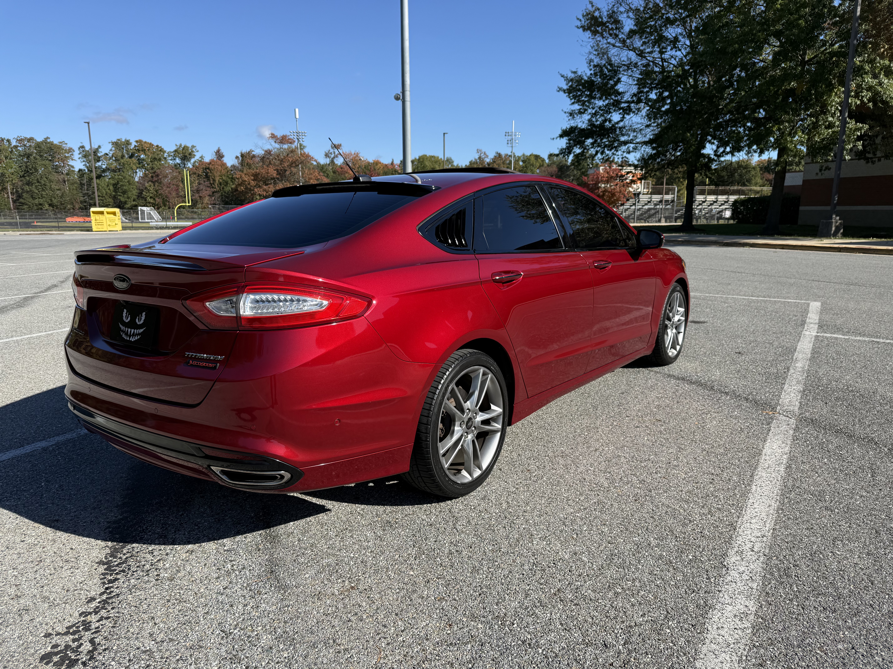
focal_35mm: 24
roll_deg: +0.2
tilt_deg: -11.0
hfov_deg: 71.6
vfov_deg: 56.8
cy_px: 334
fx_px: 619
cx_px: 446
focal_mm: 6.76
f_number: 1.78
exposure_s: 1/3279
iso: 80
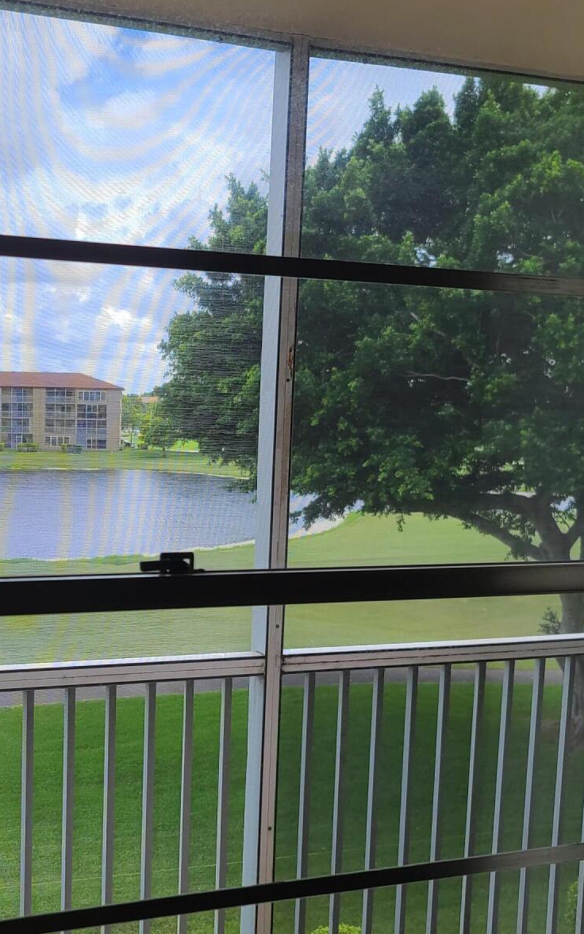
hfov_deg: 27.9
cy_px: 561
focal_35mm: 45
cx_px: 110
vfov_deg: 44.1
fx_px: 1146
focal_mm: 7
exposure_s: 1/449
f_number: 1.8
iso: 16
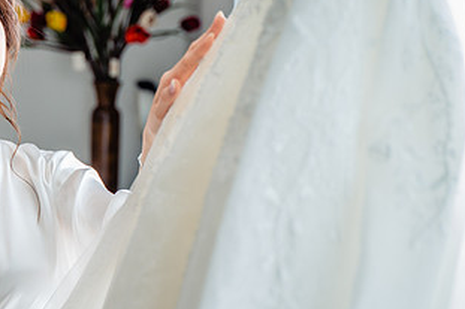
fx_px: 1278
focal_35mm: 99
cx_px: 108
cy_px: 172
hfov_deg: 20.4
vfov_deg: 13.8
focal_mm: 53
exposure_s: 1/160
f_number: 2.8
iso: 250
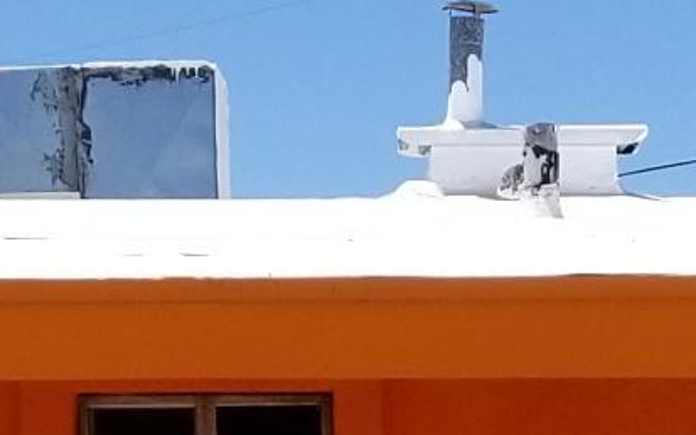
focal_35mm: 200
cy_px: 980
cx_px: 711
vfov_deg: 6.3
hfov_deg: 10.4
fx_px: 3793
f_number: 1.7
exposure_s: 1/3184
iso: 50
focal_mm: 4.25
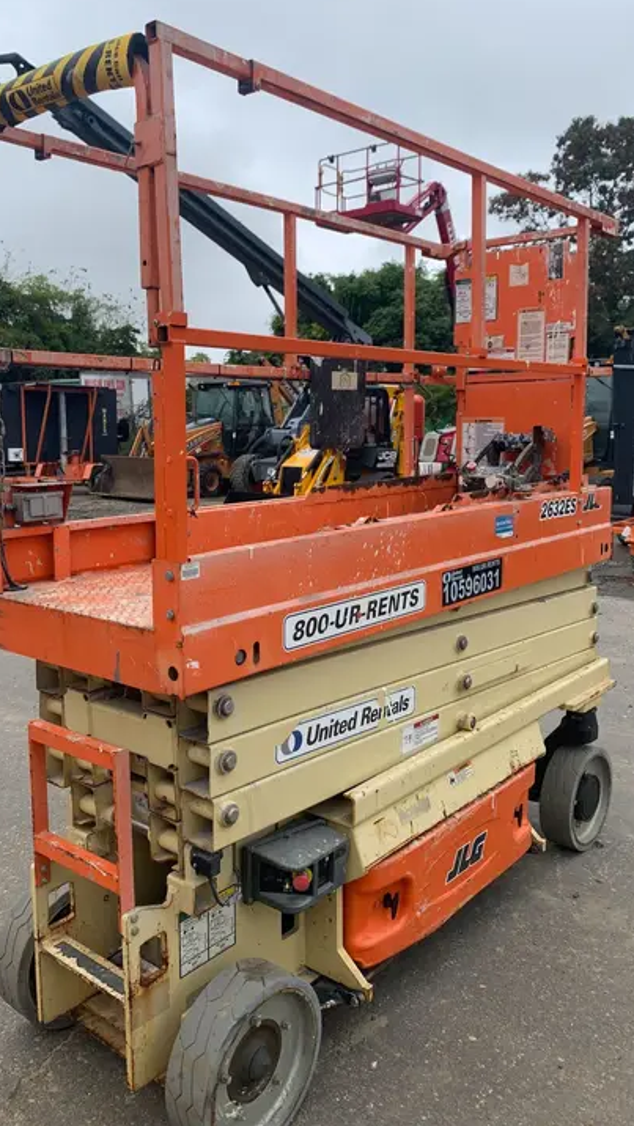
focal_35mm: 29
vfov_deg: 66.1
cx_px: 278
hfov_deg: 40.1
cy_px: 553
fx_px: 866
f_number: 1.8
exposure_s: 1/1021
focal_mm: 4.25
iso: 25
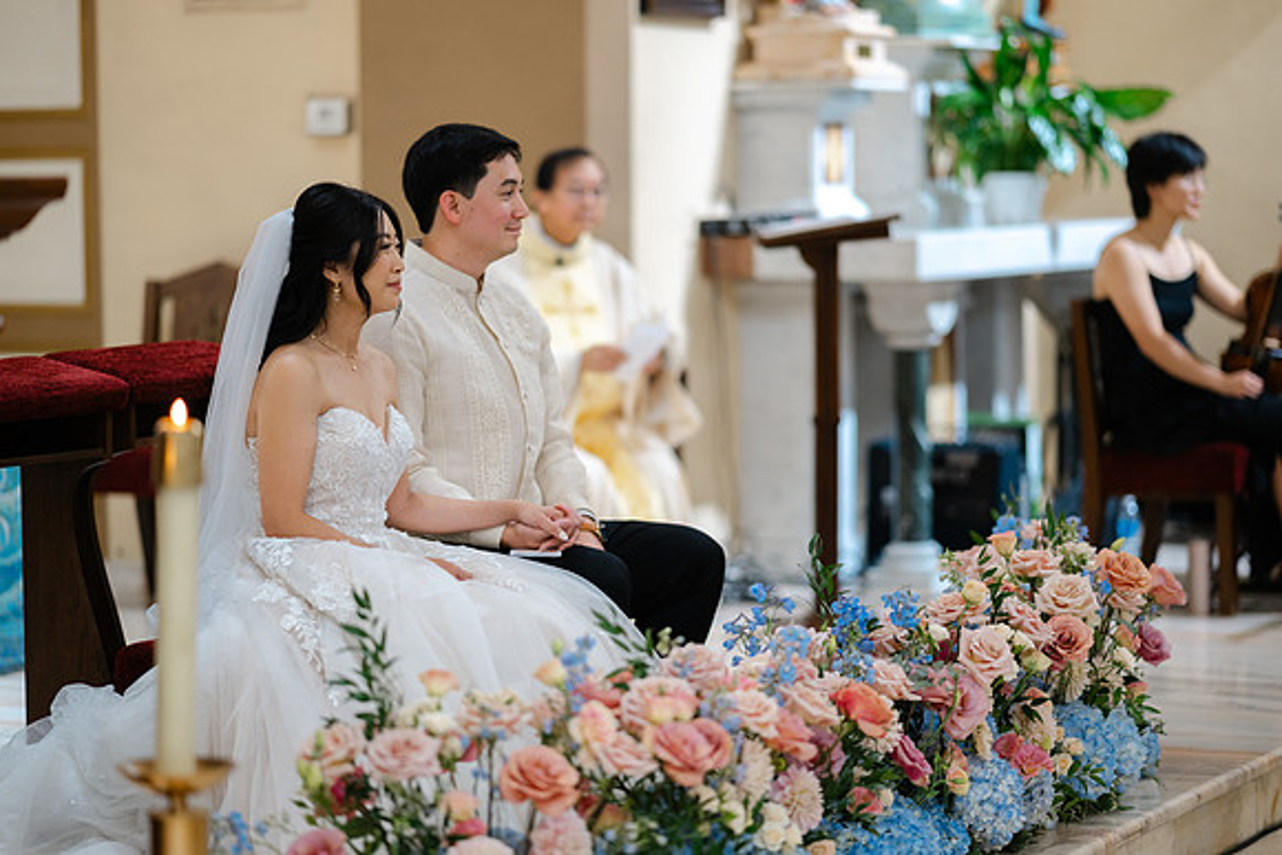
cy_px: 428
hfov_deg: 19.0
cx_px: 641
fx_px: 3833
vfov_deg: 12.7
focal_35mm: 108
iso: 400
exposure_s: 1/100
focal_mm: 105
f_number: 1.4
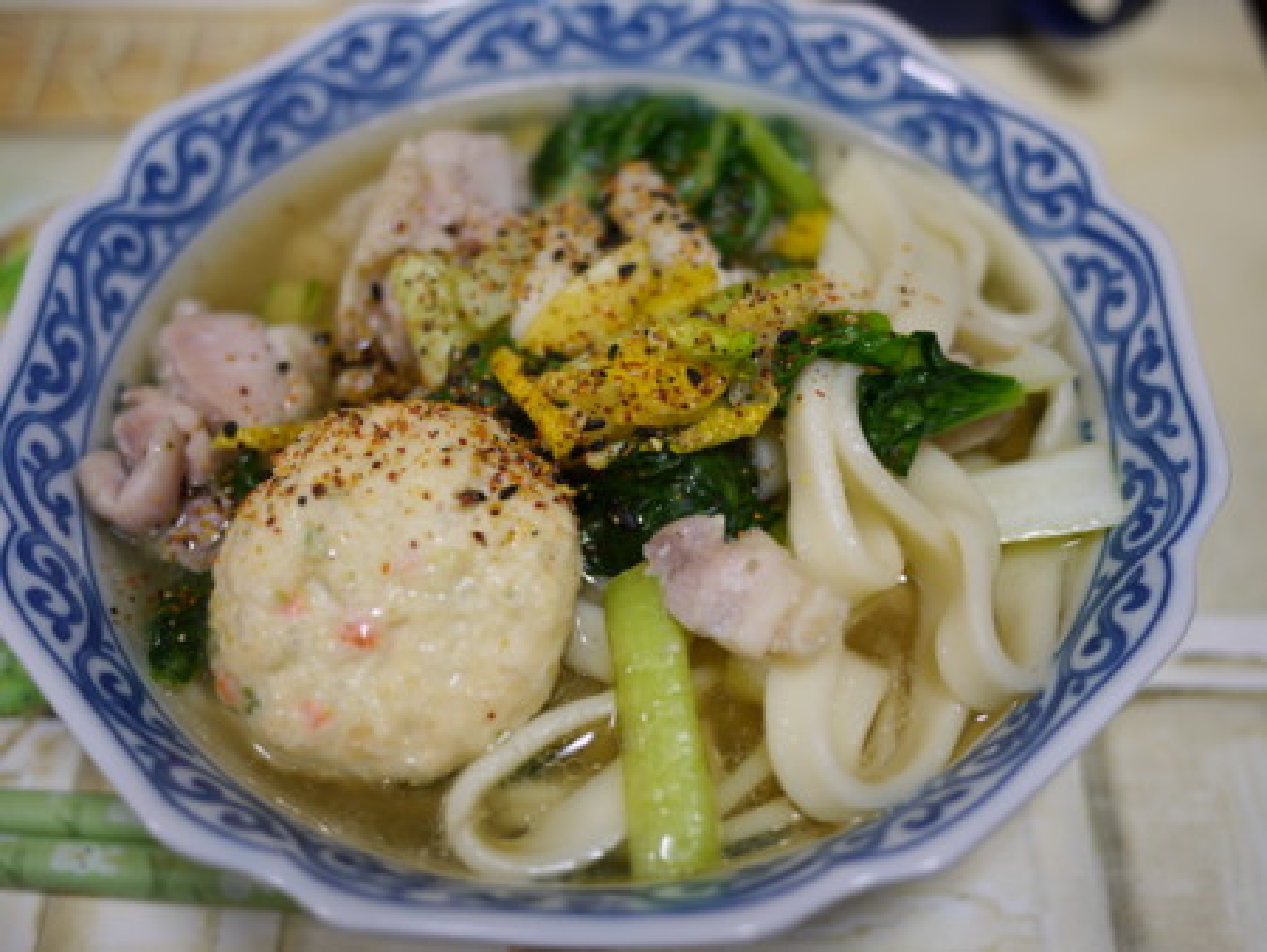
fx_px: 1465
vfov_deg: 36.0
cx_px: 634
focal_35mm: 40
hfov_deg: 46.8
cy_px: 476
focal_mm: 20
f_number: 1.7
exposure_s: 1/60
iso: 100
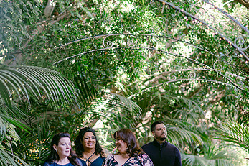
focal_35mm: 142
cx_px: 97
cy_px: 78
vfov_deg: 9.7
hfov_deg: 14.4
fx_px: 982
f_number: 1.8
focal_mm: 85
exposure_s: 1/160
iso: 400
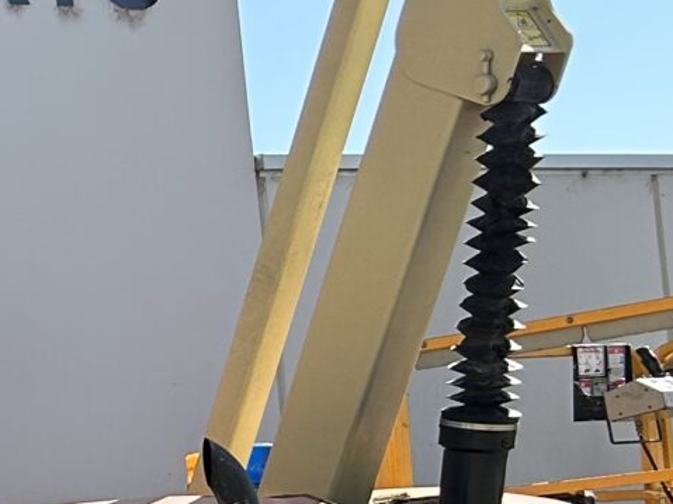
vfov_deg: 10.5
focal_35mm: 139
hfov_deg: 11.4
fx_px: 2702
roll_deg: +6.2
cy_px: 642
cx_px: -1005
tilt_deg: +2.7
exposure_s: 1/1901
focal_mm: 5.7
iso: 50
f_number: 1.5
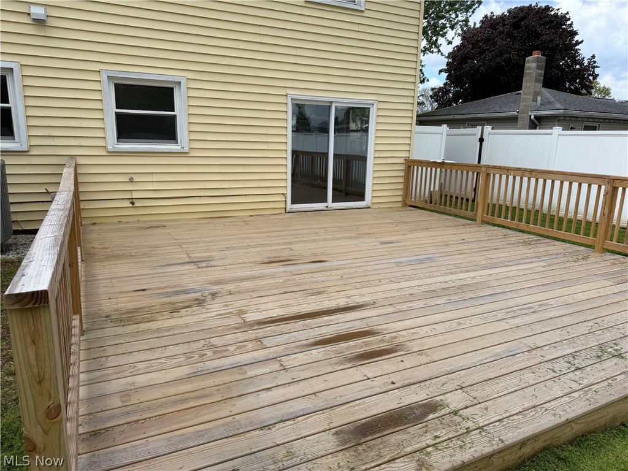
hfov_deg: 71.6
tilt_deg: -13.7
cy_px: 236
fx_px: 435
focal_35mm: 24
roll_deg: -0.7
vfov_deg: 56.8
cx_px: 314
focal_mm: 6.76
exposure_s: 1/2801
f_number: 1.78
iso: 80
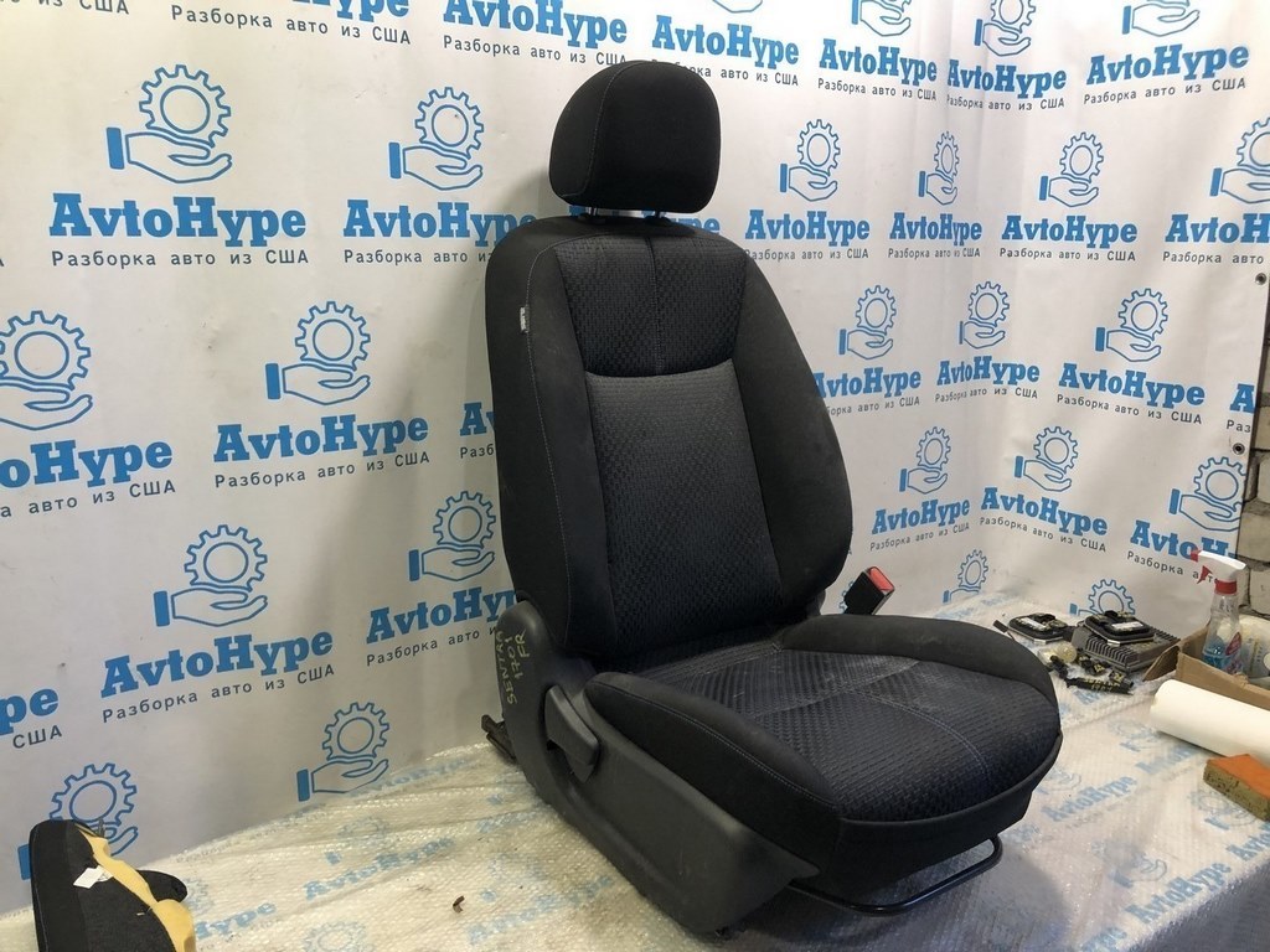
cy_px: 476
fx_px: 1027
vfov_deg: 49.7
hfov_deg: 63.4
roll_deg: +0.6
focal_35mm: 28
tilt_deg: -12.2
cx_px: 635
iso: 40
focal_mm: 4
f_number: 1.8
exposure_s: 1/33
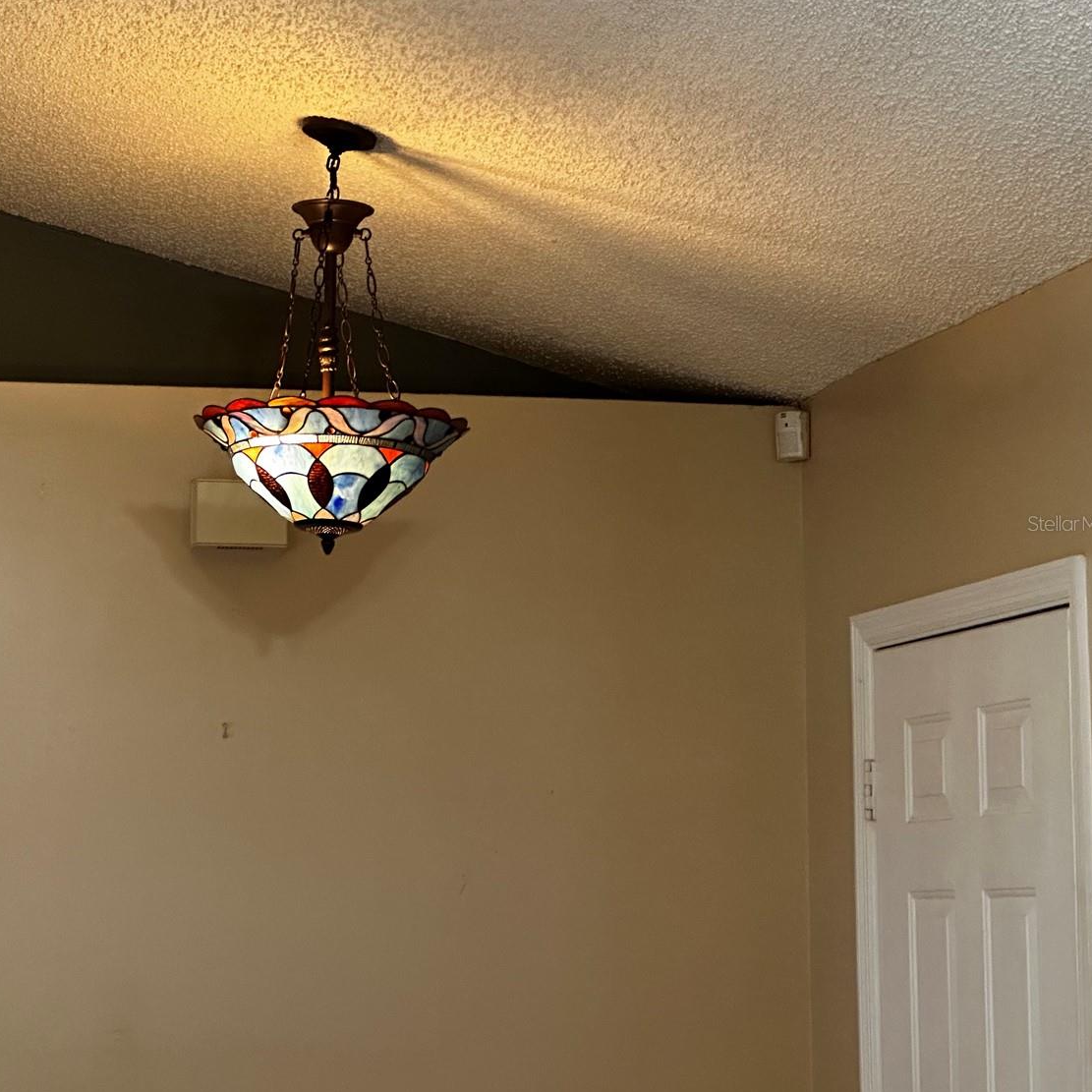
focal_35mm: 98
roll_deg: -0.8
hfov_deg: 17.7
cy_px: 523
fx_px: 3498
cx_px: 334
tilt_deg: +6.9
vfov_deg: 17.7
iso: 400
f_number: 2.8
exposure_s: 1/60
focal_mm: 9
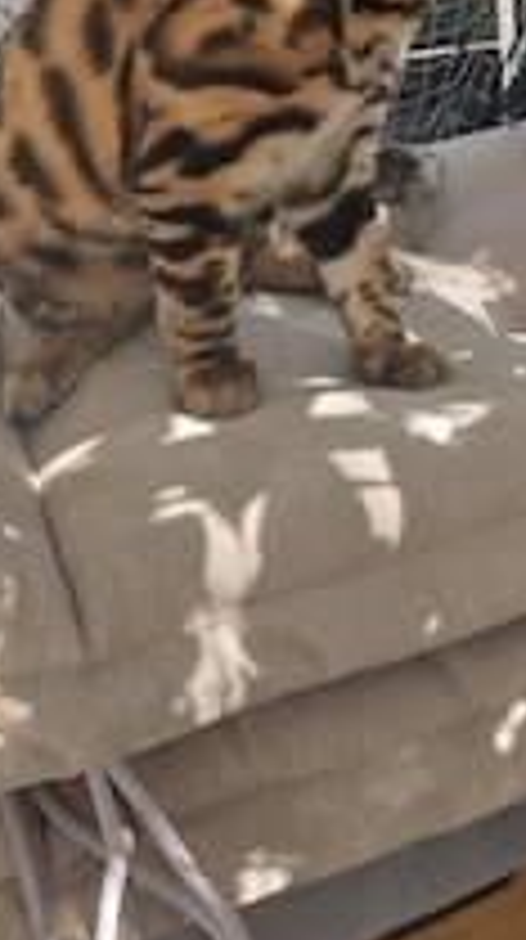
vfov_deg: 39.7
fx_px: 1195
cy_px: 85
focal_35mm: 48
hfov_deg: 24.0
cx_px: 499
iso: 50
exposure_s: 1/370
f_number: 1.8
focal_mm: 5.4
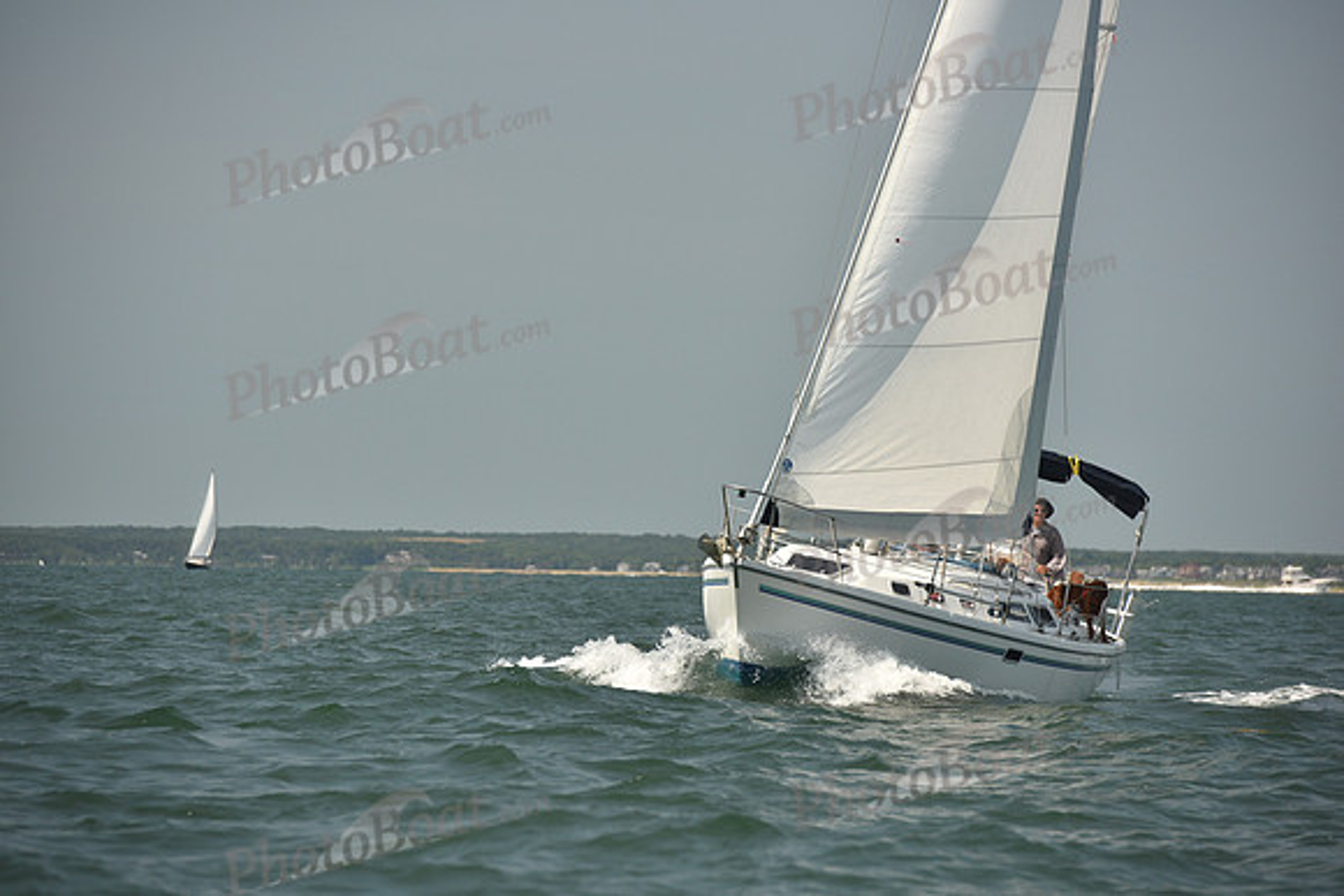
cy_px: 448
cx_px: 672
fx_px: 7468
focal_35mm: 200
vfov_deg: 6.9
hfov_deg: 10.3
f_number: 6.3
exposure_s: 1/1000
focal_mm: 200
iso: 320
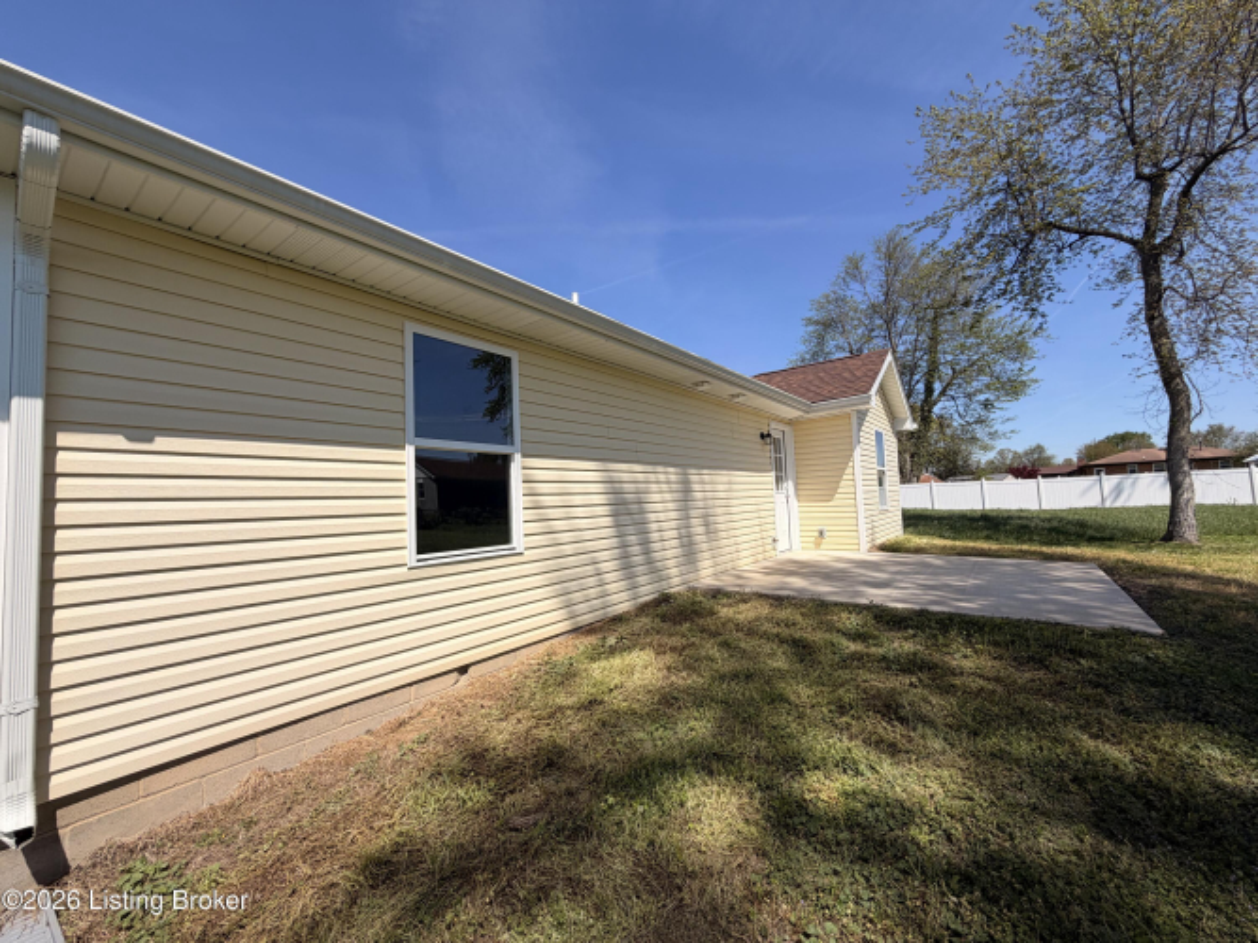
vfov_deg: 85.7
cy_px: 472
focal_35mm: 14
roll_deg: +3.2
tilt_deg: +3.1
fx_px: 509
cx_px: 629
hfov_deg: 102.1
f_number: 2.2
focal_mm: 2.22
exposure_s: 1/1285
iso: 20
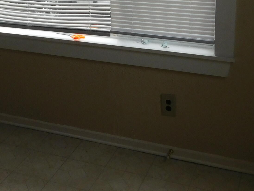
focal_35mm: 63
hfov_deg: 30.2
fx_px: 462
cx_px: 62
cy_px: -18
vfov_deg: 22.1
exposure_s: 1/400
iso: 125
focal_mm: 4
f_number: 3
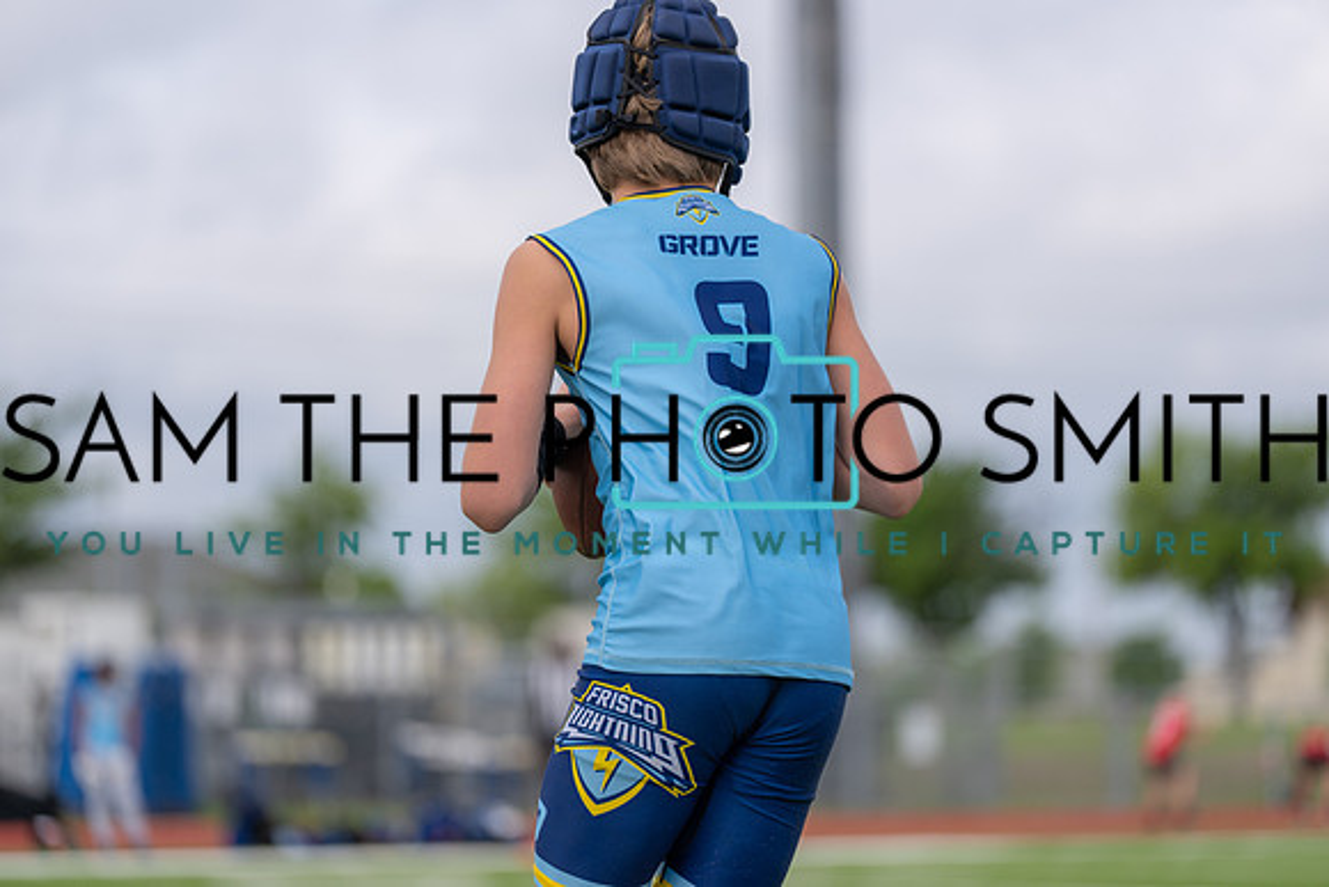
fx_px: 5317
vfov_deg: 9.5
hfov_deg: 14.2
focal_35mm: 144
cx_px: 664
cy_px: 444
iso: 100
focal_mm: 144
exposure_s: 1/1250
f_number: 2.8
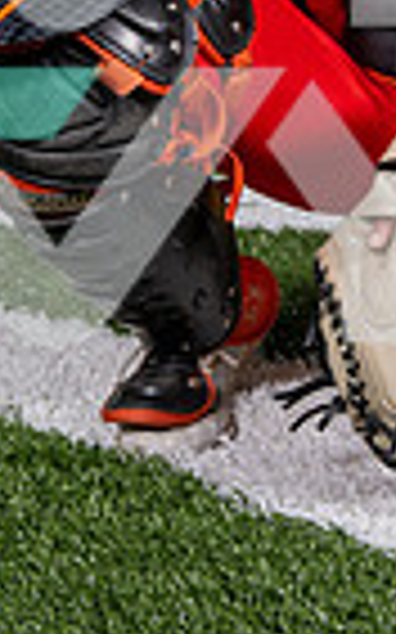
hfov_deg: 13.4
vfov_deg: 20.8
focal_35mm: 94
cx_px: 504
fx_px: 1625
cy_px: -108
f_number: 5.6
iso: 200
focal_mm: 29
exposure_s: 1/200
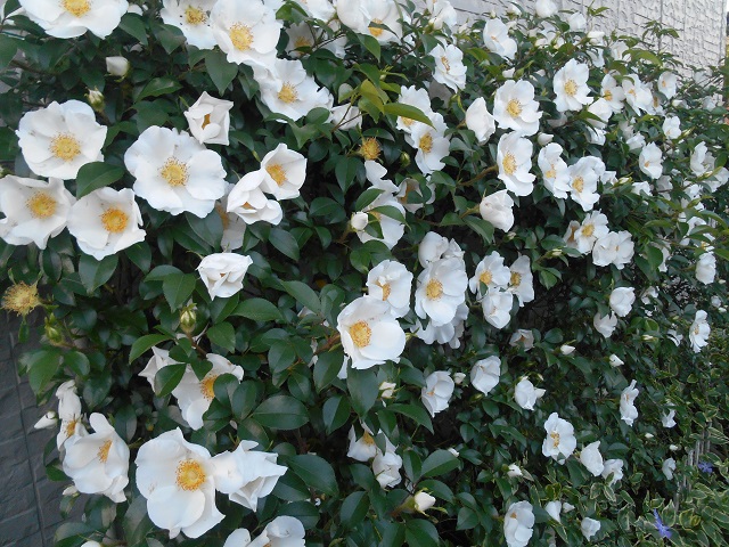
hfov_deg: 67.3
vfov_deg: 53.1
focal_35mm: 26
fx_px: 548
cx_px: 364
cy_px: 274
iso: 280
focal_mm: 4.7
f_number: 3.4
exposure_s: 1/30
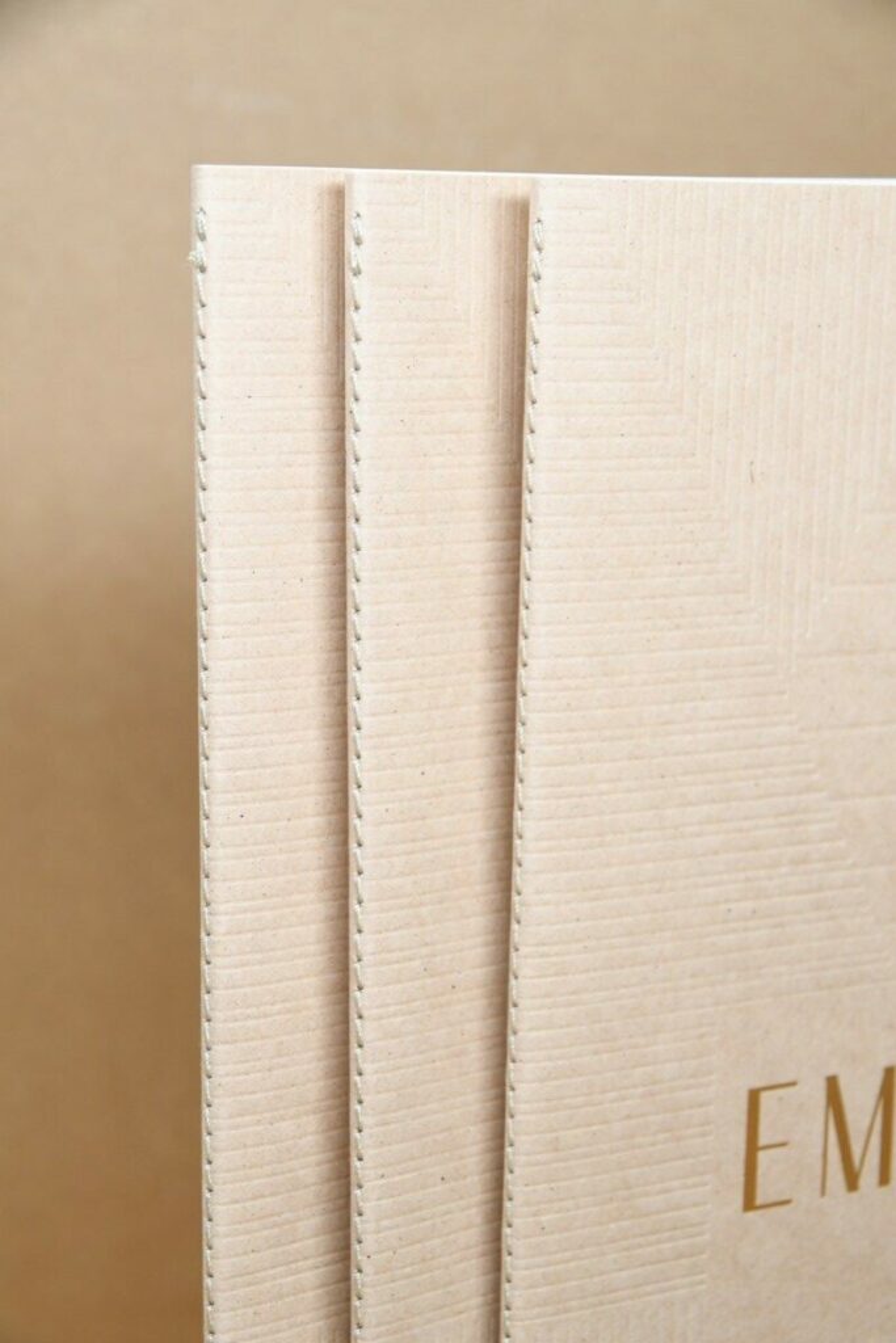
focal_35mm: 82
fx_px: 3060
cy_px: 672
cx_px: 448
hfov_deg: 16.7
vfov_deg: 24.8
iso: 800
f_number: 8
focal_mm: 55
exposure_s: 1/80
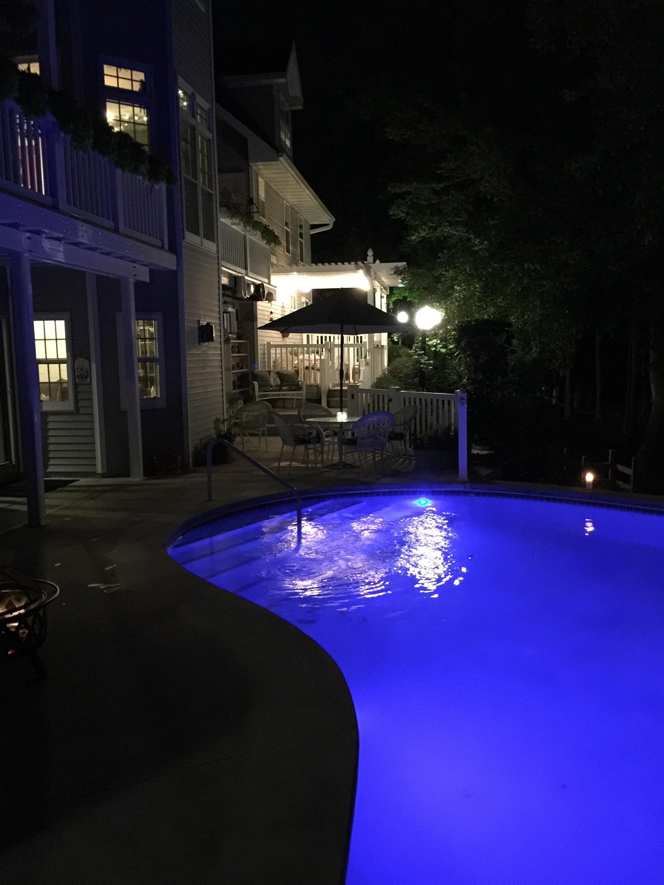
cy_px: 442
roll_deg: +0.9
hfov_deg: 48.2
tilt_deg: -5.1
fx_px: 742
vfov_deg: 61.7
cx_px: 332
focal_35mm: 29
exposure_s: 1/4
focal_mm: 4.15
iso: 500
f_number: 2.2
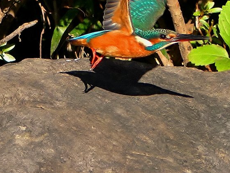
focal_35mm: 197
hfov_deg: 10.0
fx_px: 1309
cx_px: 148
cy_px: 21
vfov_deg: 7.5
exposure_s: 1/2000
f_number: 2.8
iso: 160
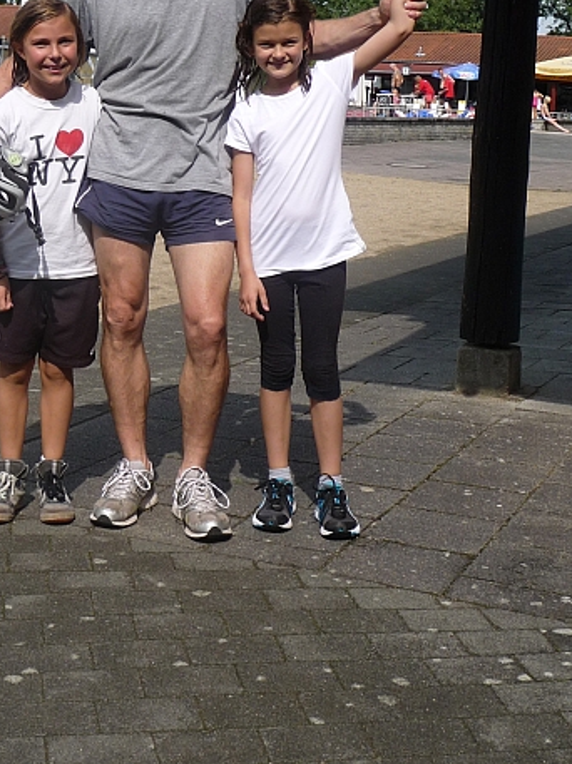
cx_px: 166
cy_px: 207
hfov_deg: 21.2
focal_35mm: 69
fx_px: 1522
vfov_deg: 27.9
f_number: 4.1
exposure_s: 1/800
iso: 100
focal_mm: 7.6
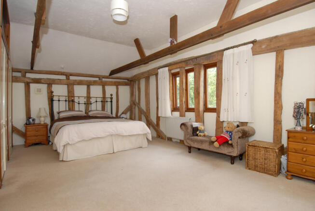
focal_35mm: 18
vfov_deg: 67.5
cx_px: 158
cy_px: 106
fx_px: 158
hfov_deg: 89.9
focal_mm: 12
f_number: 6.3
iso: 400
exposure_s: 1/50
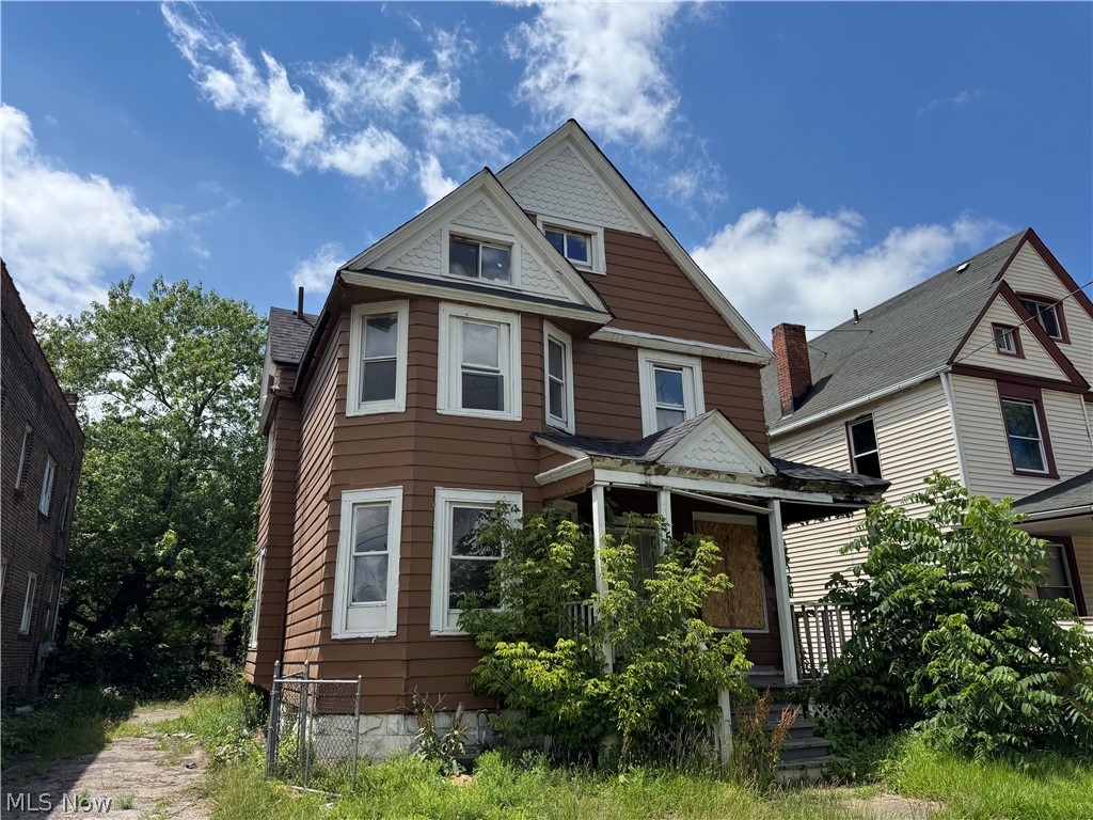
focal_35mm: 24
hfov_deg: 71.6
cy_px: 410
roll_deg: +0.8
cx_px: 546
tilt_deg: +15.6
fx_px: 758
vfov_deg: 56.8
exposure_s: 1/4950
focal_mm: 6.76
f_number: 1.78
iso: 80
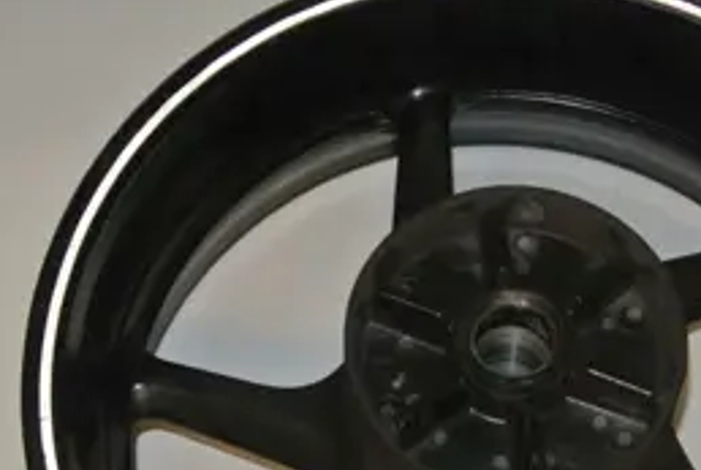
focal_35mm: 75
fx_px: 1463
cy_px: 427
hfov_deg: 26.9
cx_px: 405
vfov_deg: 18.0
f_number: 4
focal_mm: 13.6
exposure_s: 1/60
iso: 200
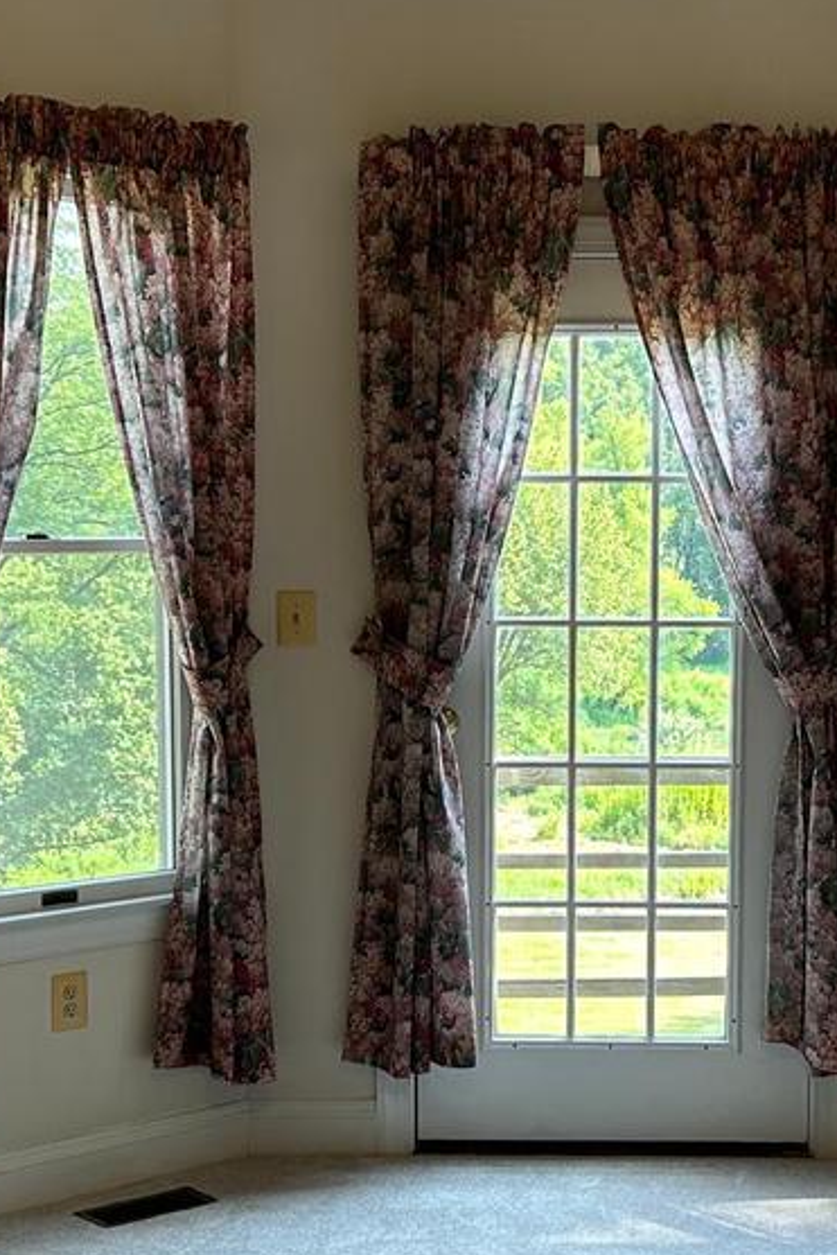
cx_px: 584
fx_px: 2440
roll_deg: +0.3
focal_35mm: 70
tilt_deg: -7.1
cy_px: 770
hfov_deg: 19.4
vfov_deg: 28.7
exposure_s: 1/120
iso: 40
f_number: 1.5
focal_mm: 5.7
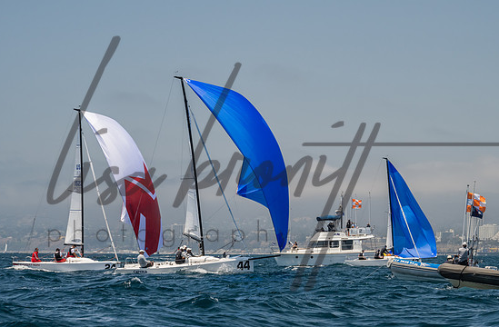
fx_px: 1793
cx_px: 281
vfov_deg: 10.4
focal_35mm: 130
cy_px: 189
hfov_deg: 15.8
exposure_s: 1/640
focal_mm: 100
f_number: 9
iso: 640
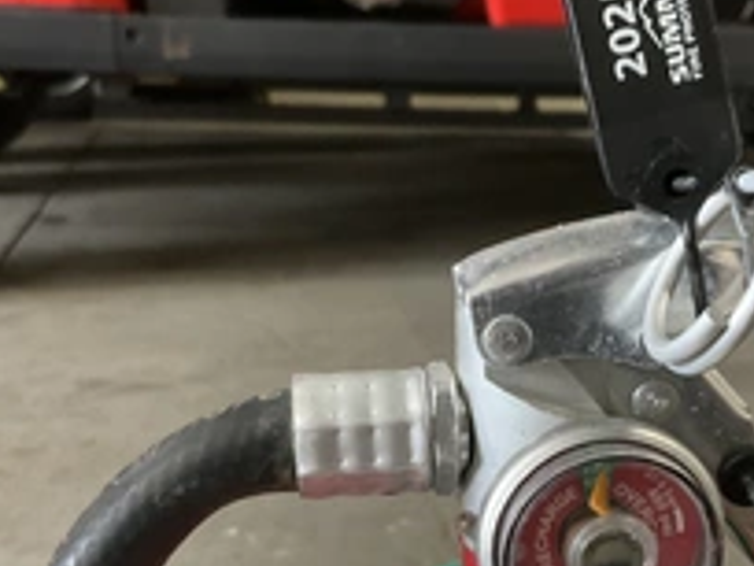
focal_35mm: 57
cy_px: 440
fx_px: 1242
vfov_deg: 25.3
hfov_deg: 33.6
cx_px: 466
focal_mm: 3
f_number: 1.8
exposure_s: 1/60
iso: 200
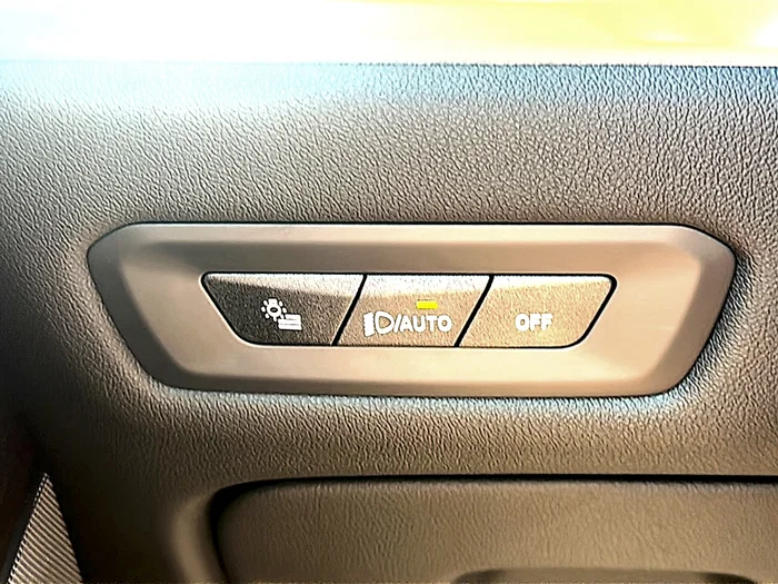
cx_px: 389
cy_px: 292
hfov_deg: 38.9
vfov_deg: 29.7
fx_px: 1101
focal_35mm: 49
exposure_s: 1/79
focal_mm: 6.86
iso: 64
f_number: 1.78
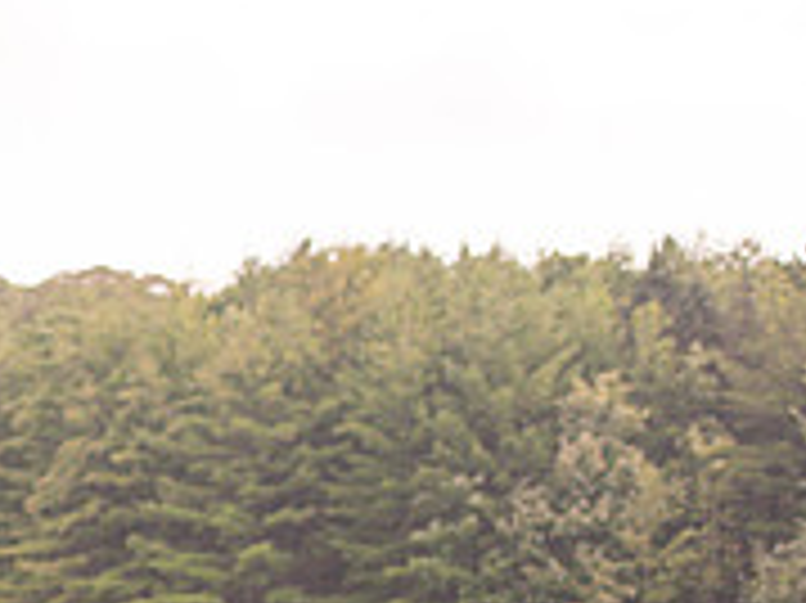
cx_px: -377
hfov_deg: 8.6
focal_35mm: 225
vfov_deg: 6.6
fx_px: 5235
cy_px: 735
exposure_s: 1/3200
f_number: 3.2
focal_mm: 70
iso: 400
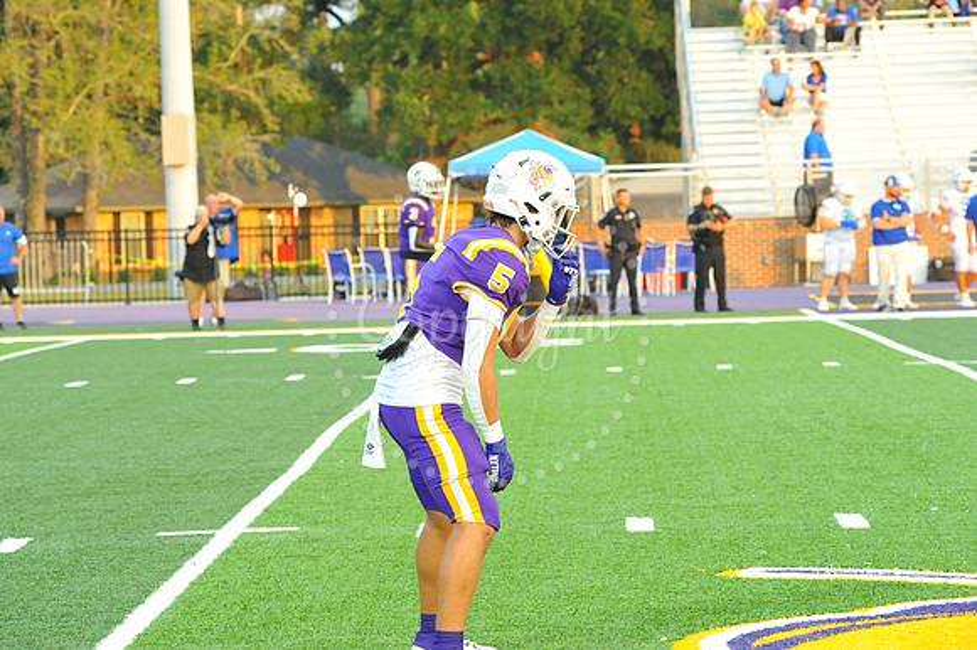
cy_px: 325
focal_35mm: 145
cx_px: 488
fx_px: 3933
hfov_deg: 14.2
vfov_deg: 9.5
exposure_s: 1/250
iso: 2000
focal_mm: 145
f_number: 8
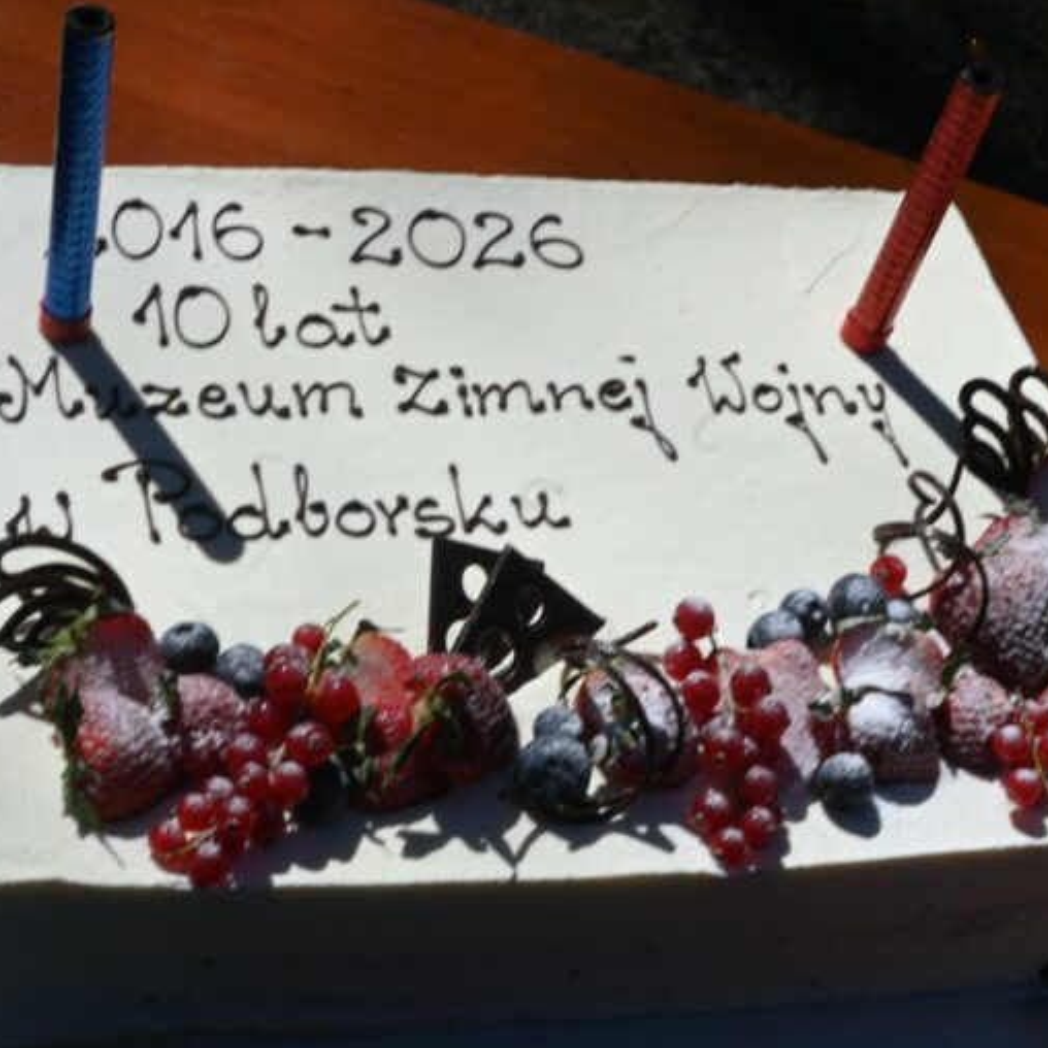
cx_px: 448
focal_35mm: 64
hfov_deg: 27.0
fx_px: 2180
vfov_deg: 27.0
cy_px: 524
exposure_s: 1/100
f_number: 16
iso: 100
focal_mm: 33
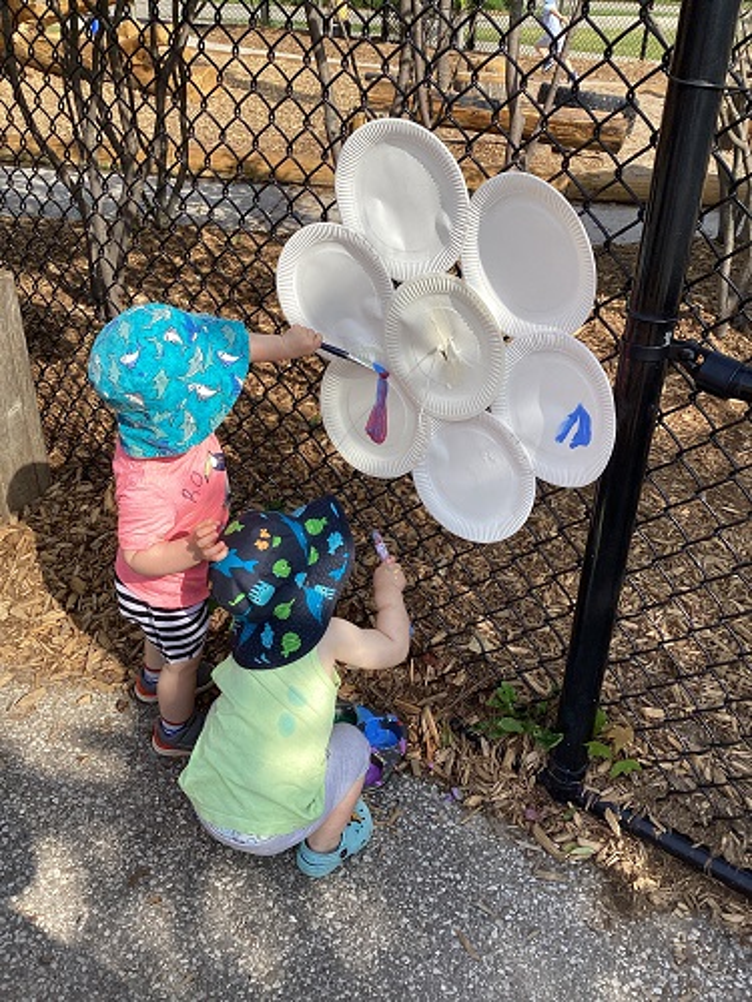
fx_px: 898
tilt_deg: -29.5
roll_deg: -2.2
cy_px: 501
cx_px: 376
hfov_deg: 45.4
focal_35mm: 31
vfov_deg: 58.4
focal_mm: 3.3
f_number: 2.4
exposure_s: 1/970
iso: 25
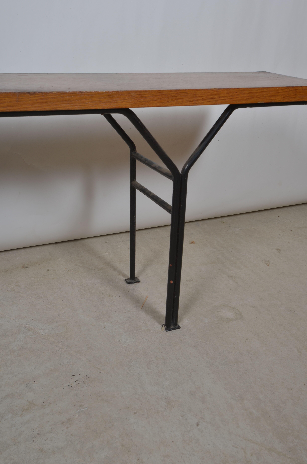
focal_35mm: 36
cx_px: 154
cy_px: 232
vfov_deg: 53.2
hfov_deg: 36.7
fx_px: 463
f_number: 14
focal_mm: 24
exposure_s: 1/125
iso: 100
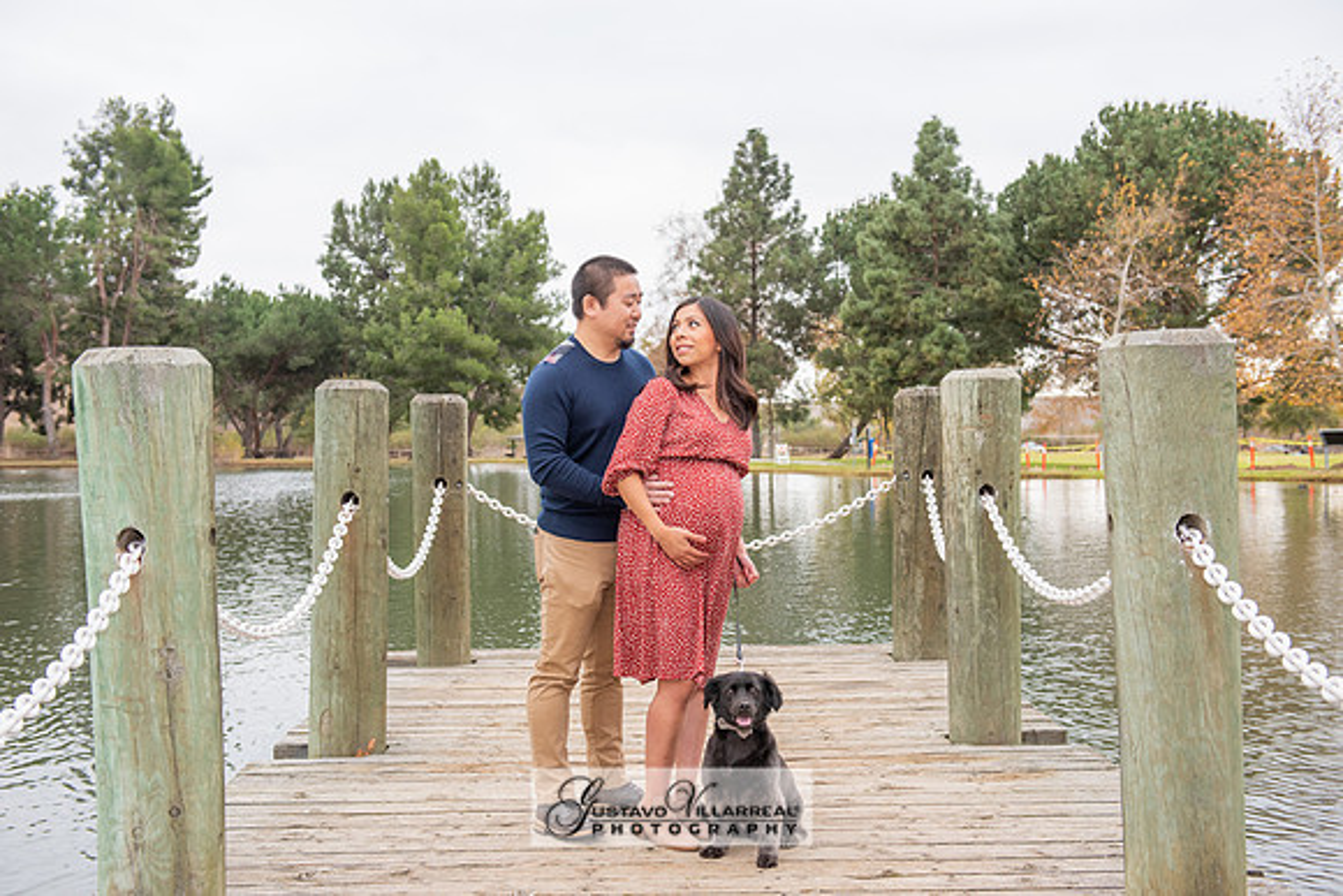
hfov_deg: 46.4
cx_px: 672
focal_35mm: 42
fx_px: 1567
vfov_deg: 31.9
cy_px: 448
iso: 500
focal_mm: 42
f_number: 5
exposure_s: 1/125
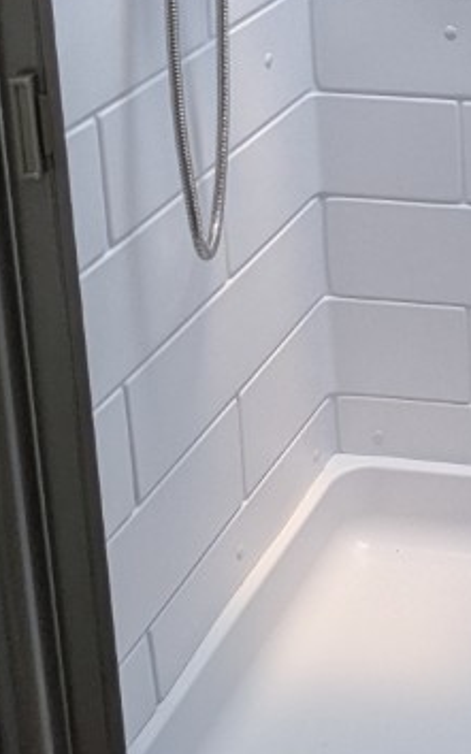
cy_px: -138
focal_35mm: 67
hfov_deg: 16.9
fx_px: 1377
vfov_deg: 27.2
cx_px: 775
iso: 40
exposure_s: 1/166
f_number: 2.2
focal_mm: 2.35
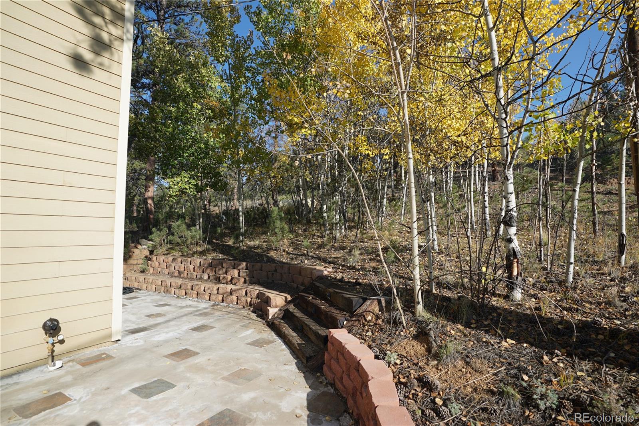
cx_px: 320
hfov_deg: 93.3
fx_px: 302
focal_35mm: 17
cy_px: 213
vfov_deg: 70.5
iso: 100
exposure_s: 1/320
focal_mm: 17
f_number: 5.6
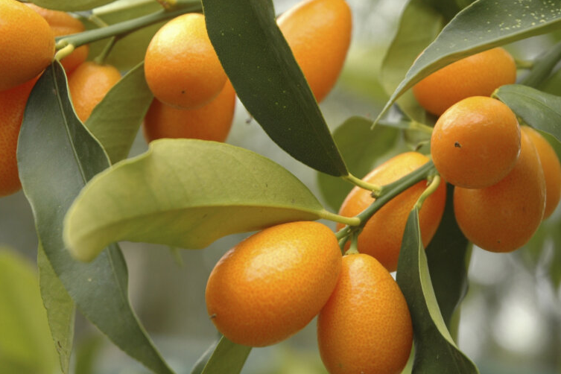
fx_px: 2010
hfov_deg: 15.9
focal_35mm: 129
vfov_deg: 10.6
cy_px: 153
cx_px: 270
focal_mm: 60
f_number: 4.5
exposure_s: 1/125
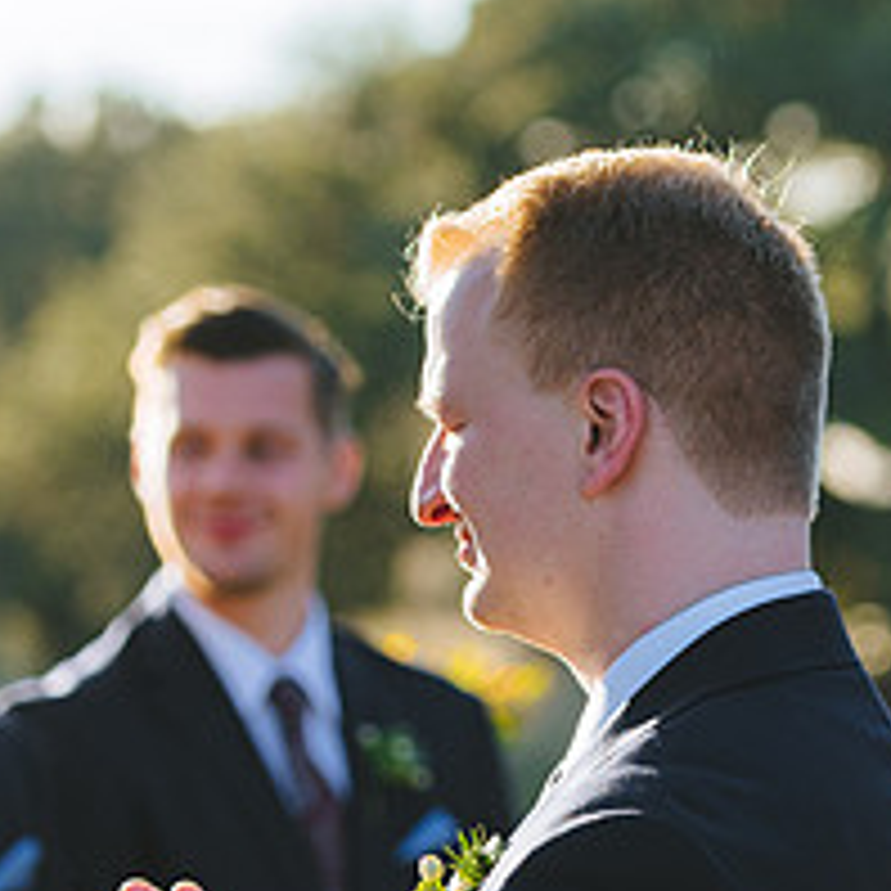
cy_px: 703
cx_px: 678
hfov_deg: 4.7
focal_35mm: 372
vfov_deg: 4.7
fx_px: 10833
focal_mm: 102
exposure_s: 1/800
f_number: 4.5
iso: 200
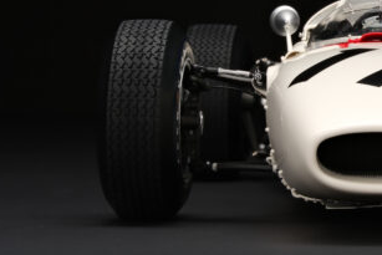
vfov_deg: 7.9
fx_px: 1836
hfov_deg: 11.8
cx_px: 382
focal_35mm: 173
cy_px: 95
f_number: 20
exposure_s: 1/160
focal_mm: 55
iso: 200
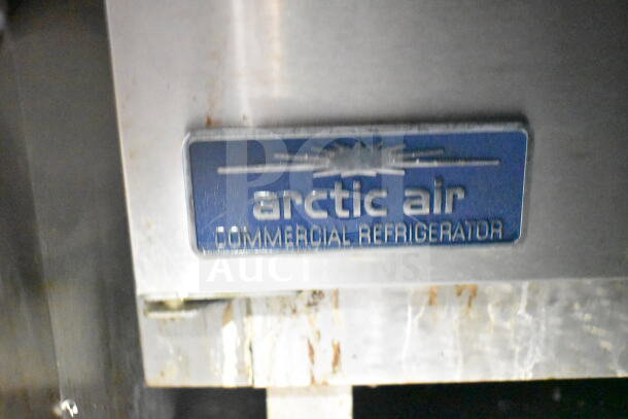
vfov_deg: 29.0
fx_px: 811
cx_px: 314
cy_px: 210
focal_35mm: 46
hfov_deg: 42.3
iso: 25600
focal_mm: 31
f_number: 4.2
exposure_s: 1/30
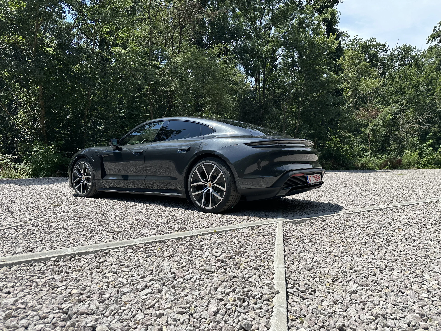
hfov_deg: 71.6
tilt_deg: -1.2
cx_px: 220
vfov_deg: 56.8
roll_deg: -0.7
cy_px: 166
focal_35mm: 24
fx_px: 306
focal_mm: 6.86
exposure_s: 1/3597
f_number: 1.78
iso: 80
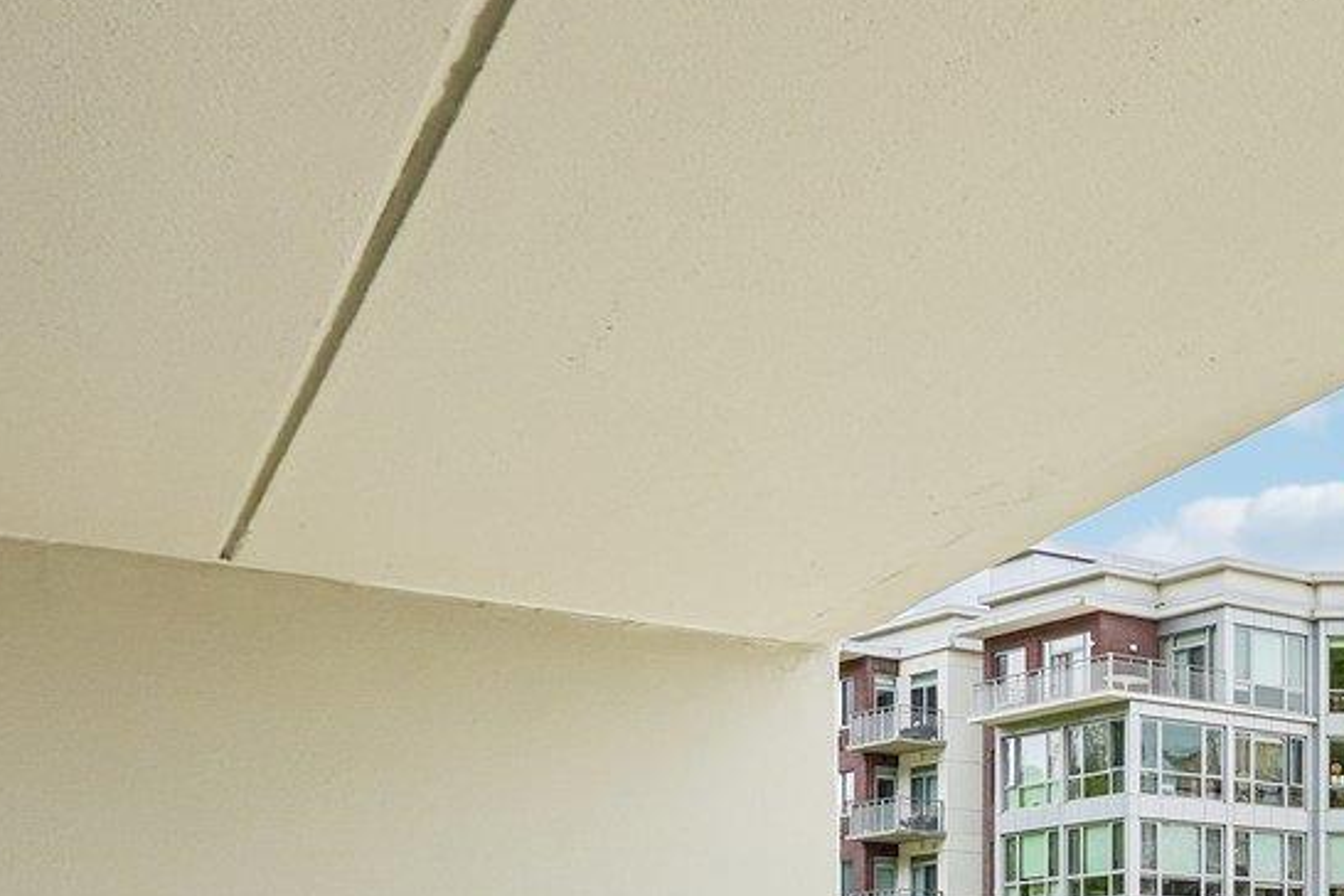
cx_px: 1930
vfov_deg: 20.9
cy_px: 1109
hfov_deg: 26.1
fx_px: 2240
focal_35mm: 60
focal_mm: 16
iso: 100
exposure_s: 1/200
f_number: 8
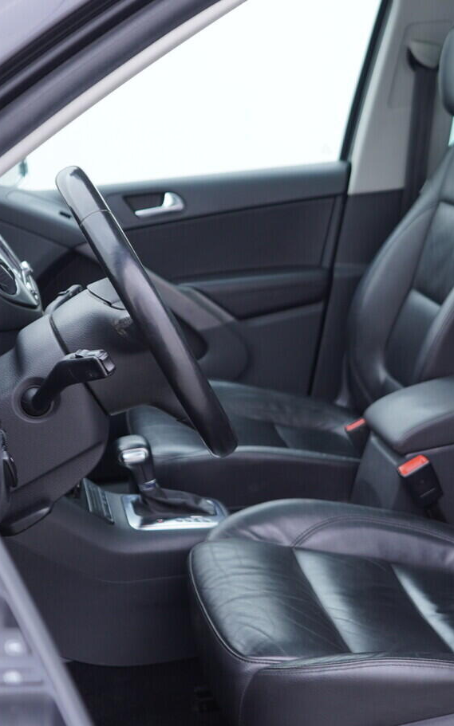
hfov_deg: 22.2
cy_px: 351
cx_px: 334
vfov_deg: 35.1
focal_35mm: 58
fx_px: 1149
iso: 125
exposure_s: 1/40
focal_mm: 24
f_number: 2.8
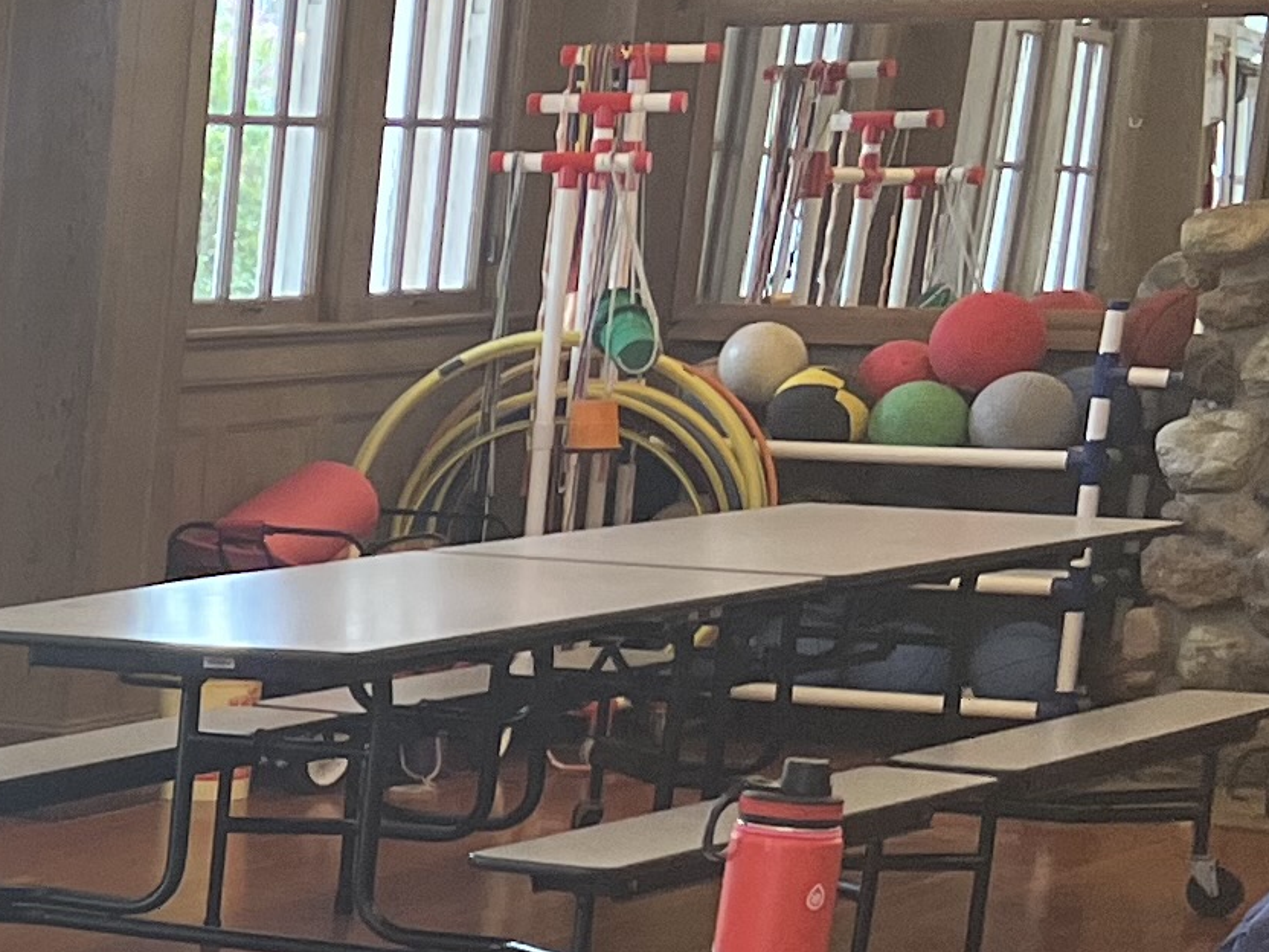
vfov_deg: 11.5
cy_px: 1237
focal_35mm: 126
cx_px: -1313
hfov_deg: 13.3
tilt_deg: -14.2
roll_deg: -0.9
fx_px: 4619
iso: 80
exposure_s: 1/60
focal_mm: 5.7
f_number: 1.5
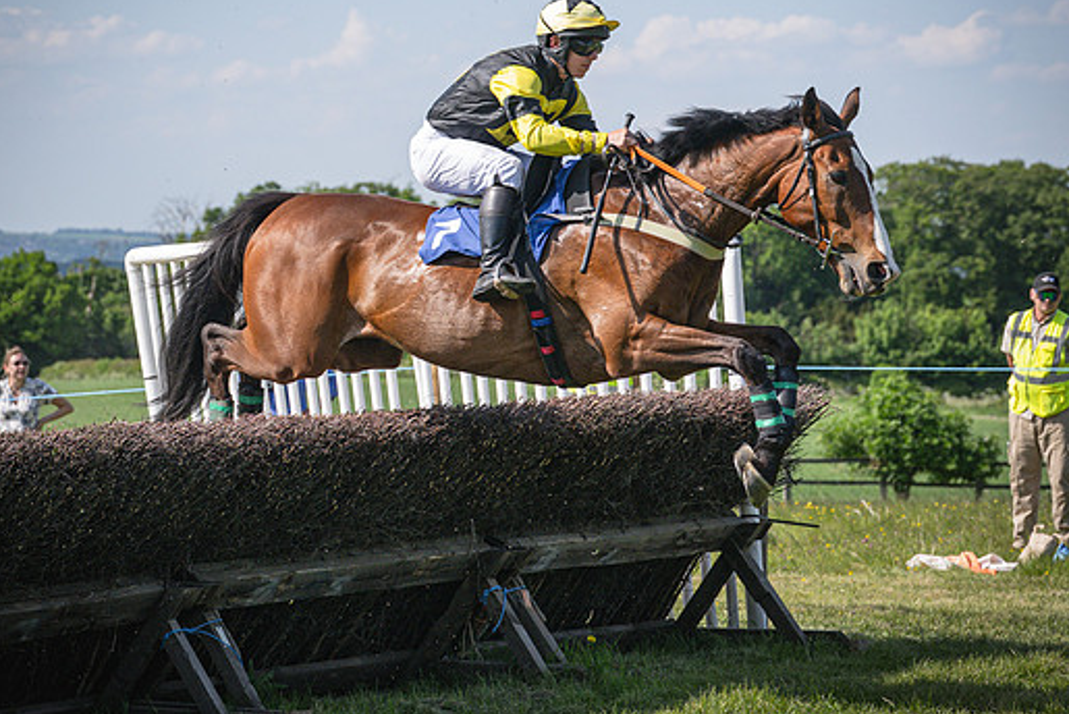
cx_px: 236
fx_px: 4219
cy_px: 322
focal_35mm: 142
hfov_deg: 14.4
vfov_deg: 9.7
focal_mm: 70
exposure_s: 1/3200
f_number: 4
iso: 400
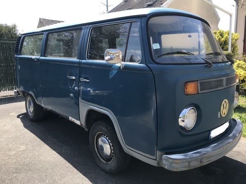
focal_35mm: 28
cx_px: 123
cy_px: 92
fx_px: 199
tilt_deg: -8.4
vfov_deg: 49.7
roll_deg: +1.4
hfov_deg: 63.4
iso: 20
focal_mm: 3.99
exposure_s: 1/684
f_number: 1.8
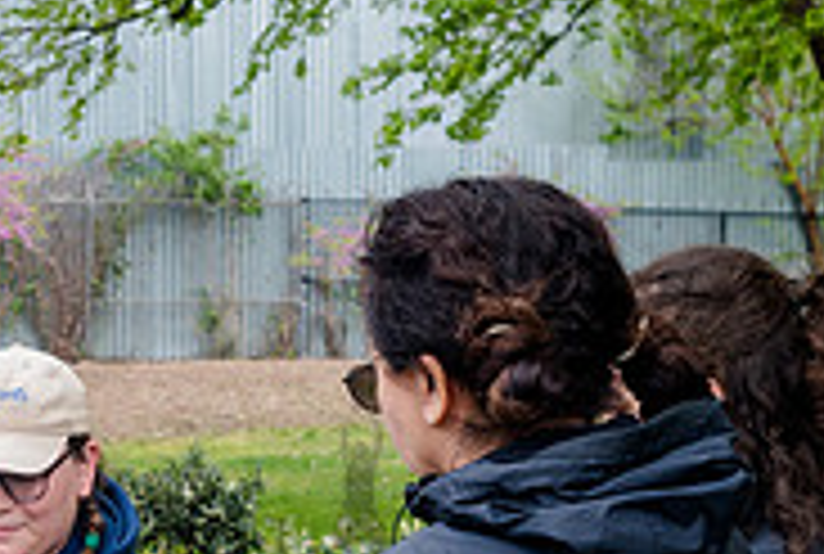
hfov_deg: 16.3
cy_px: 688
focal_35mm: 121
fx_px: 2776
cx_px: -108
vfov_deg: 11.2
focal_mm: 35
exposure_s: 1/160
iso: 250
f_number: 5.6
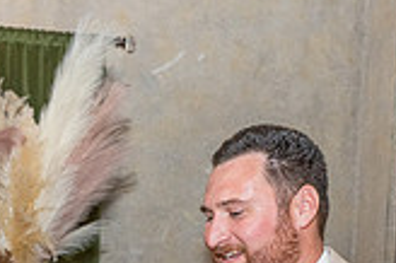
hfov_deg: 23.6
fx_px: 934
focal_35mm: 85
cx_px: 87
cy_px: 448
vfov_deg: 14.4
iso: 1600
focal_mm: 24
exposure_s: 1/200
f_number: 2.8
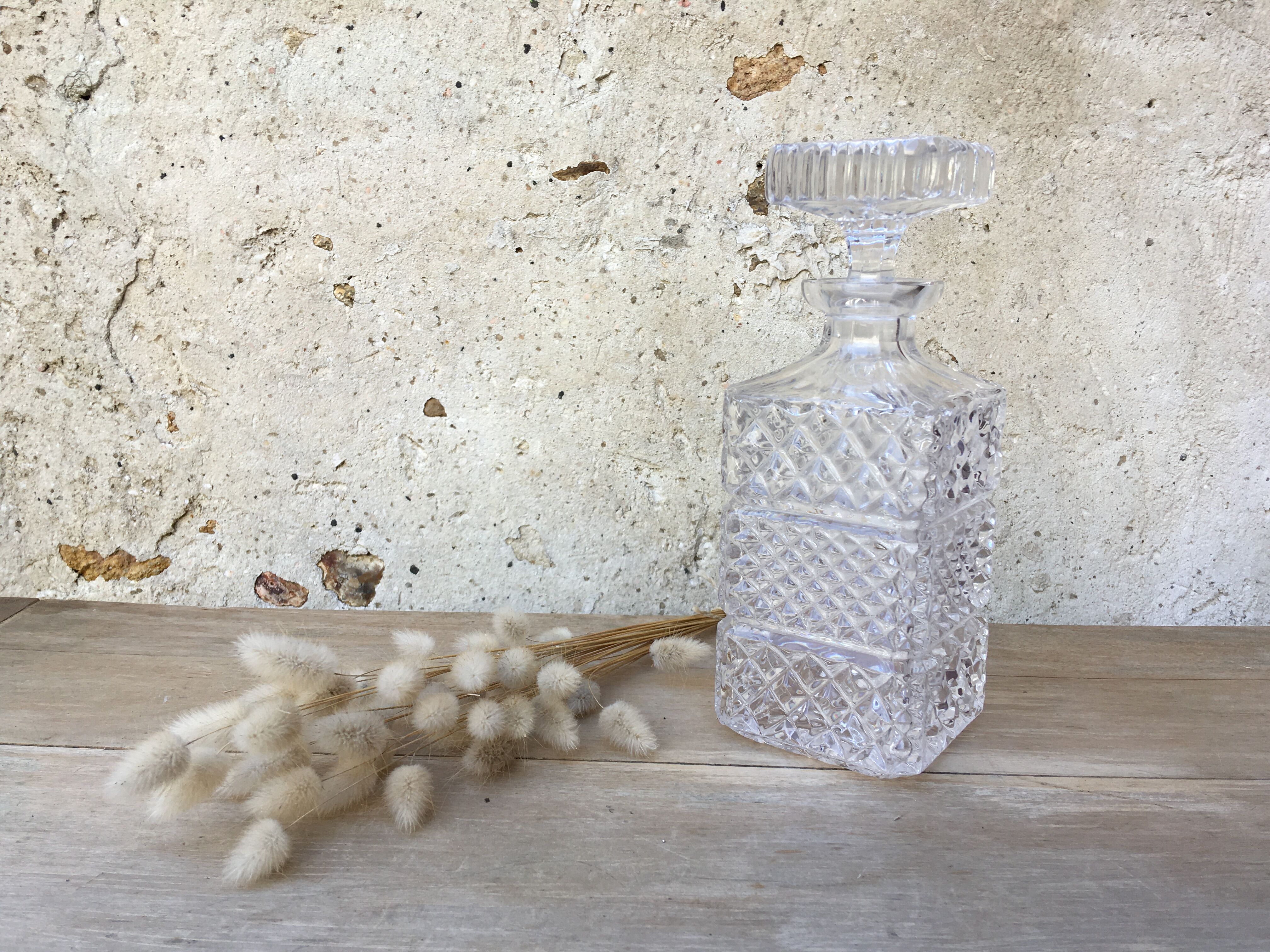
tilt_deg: -10.8
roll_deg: -0.5
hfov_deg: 61.7
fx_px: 1064
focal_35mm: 29
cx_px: 635
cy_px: 476
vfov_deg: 48.2
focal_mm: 4.15
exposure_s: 1/125
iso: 25
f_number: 2.2
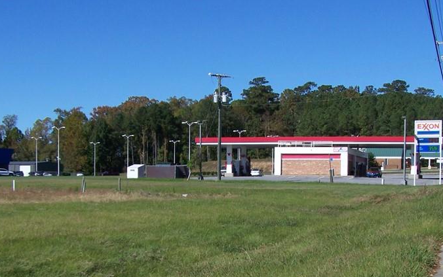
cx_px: 244
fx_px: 737
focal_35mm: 61
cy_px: 230
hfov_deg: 33.4
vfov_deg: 21.0
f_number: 4
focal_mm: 6.3
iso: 64
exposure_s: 1/640
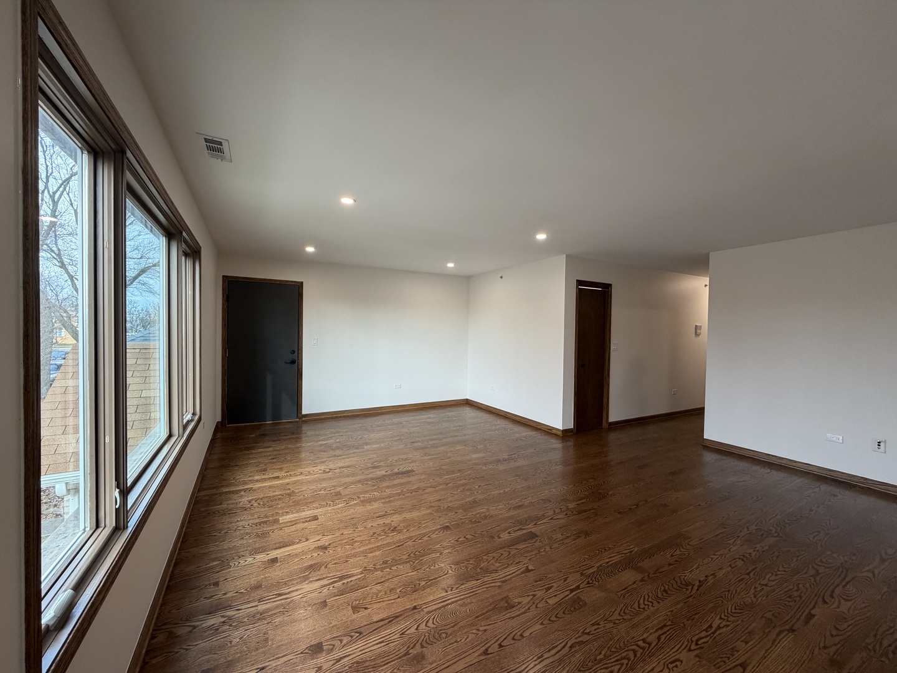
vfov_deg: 85.7
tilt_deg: -1.2
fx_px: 363
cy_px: 336
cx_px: 448
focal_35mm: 14
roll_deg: -0.4
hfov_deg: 102.1
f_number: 2.2
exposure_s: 1/121
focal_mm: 2.22
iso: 160
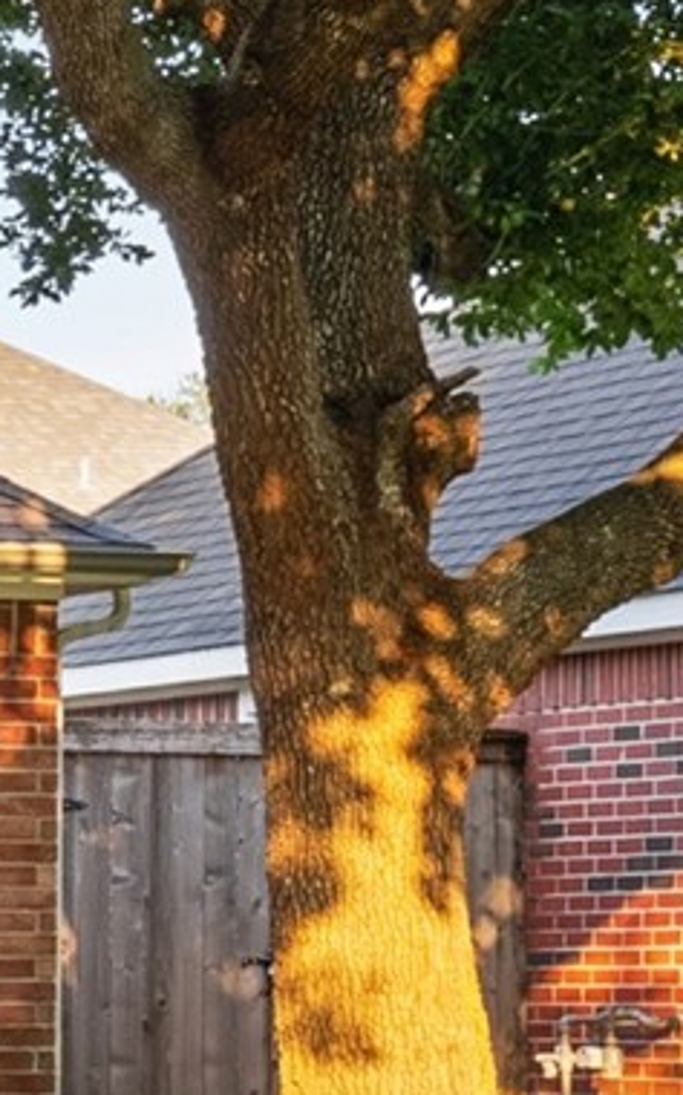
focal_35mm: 204
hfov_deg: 5.9
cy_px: 915
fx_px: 6085
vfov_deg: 10.2
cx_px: -1522
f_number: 9
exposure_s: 1/20
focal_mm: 35
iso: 250
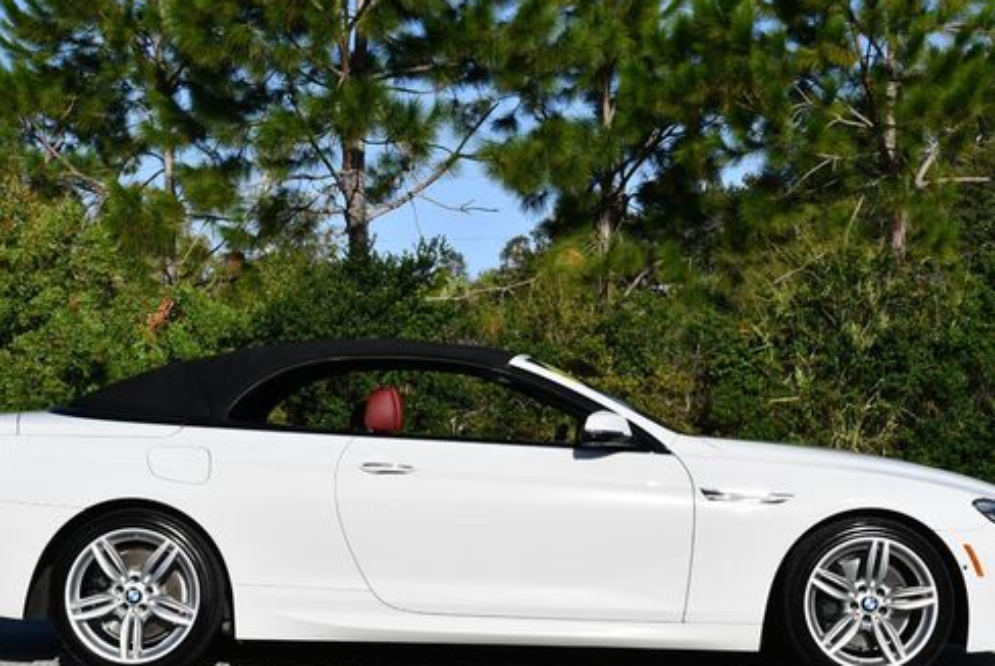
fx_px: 2104
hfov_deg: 26.6
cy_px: 377
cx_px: 487
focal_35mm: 76
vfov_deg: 18.0
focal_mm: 29
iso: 100
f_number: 9
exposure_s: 1/320
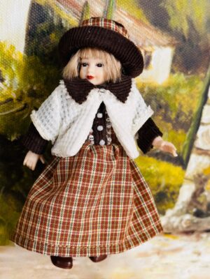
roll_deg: -6.8
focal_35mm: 48
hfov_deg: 30.3
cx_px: 105
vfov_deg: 39.7
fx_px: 388
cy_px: 140
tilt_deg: -23.6
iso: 64
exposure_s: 1/435
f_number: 1.78
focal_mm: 6.86
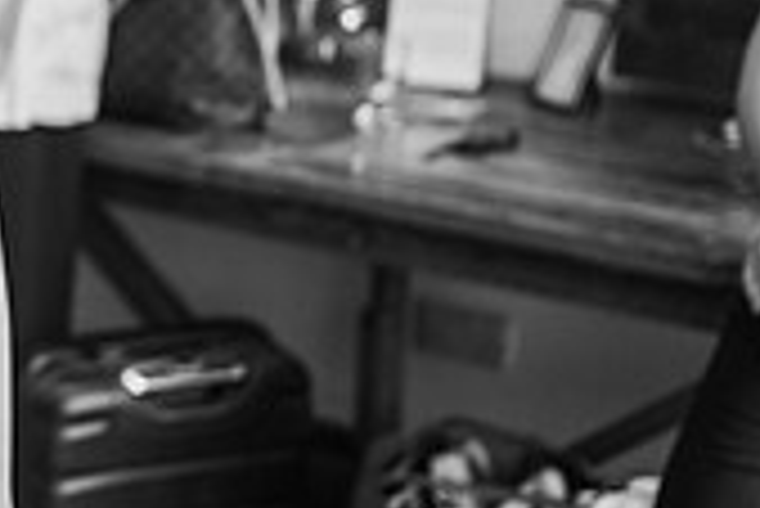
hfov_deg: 15.6
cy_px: -18
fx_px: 2535
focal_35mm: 120
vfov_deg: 11.3
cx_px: -400
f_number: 2
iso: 180
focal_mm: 35
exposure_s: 1/200
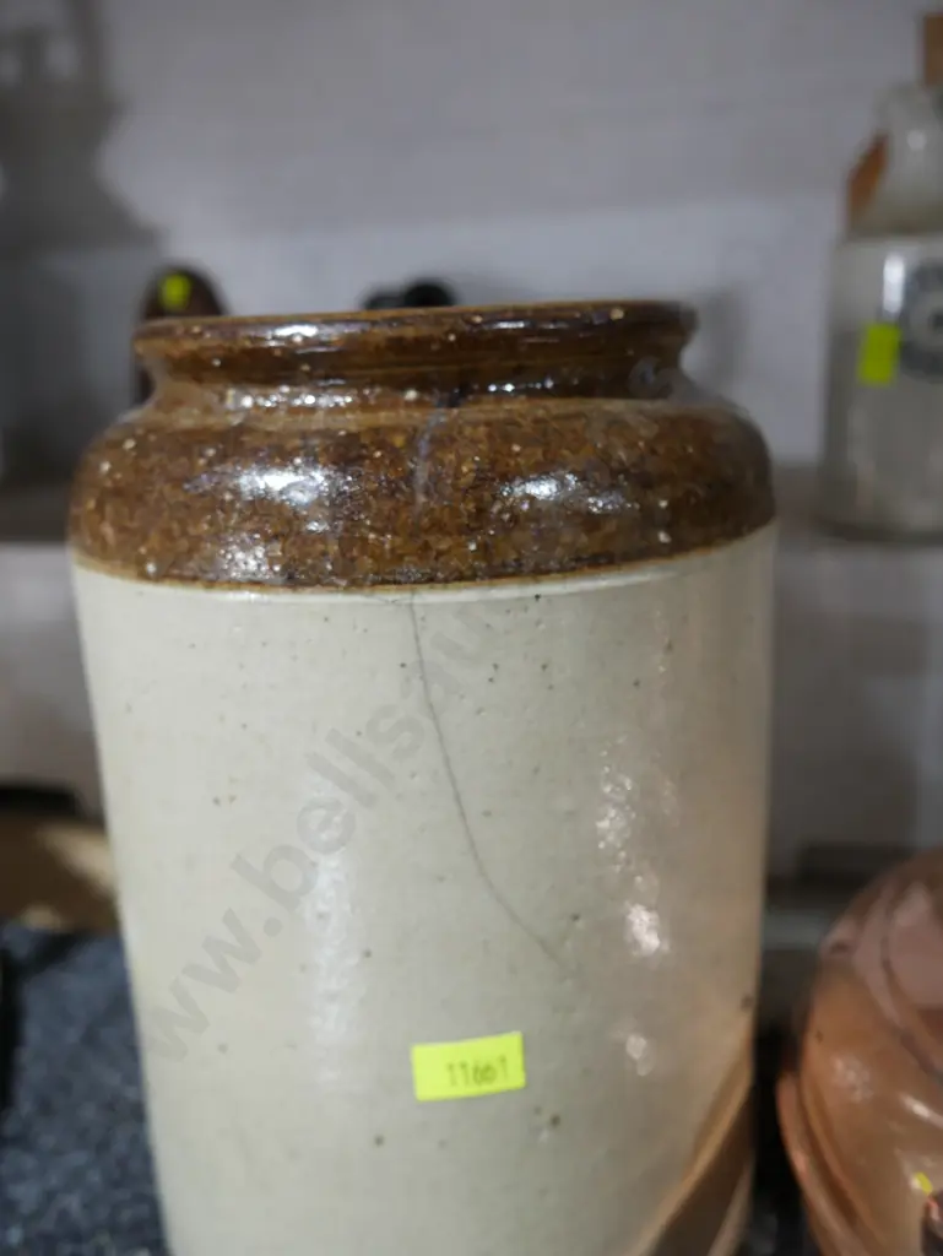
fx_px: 1161
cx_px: 472
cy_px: 628
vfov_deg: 56.8
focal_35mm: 32
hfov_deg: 44.2
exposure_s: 1/60
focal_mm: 16
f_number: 3.6
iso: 1000
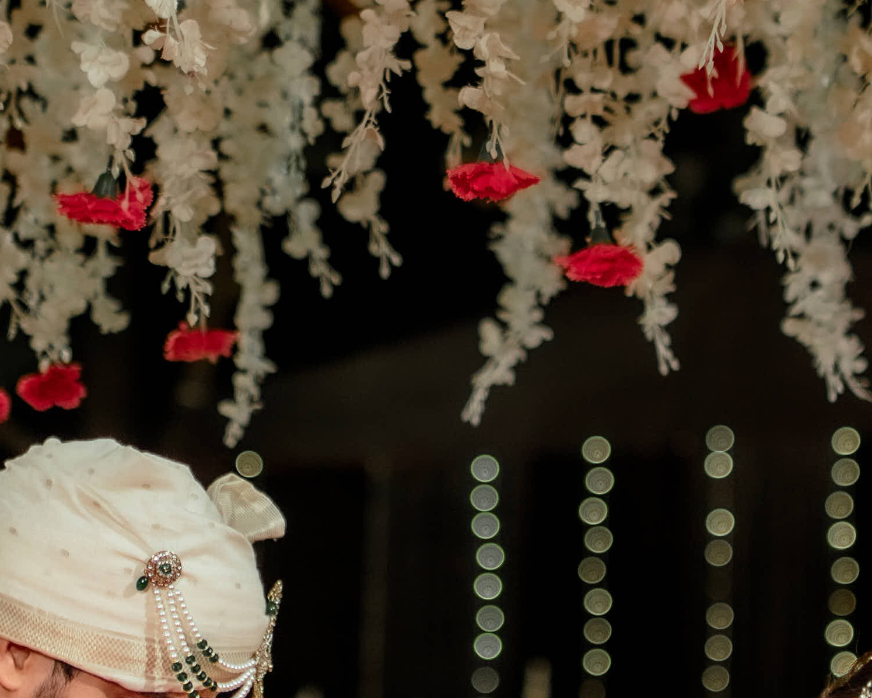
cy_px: 96
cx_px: 512
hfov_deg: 12.5
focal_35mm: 154
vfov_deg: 10.0
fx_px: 3974
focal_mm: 35
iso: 320
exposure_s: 1/250
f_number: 1.4
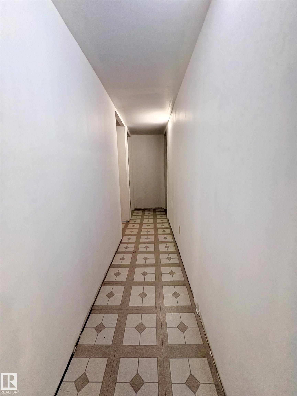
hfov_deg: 85.7
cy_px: 198
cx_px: 148
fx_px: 160
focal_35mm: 14
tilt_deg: -8.9
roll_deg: +1.7
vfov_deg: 102.1
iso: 200
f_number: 2.2
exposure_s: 1/120
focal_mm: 2.22
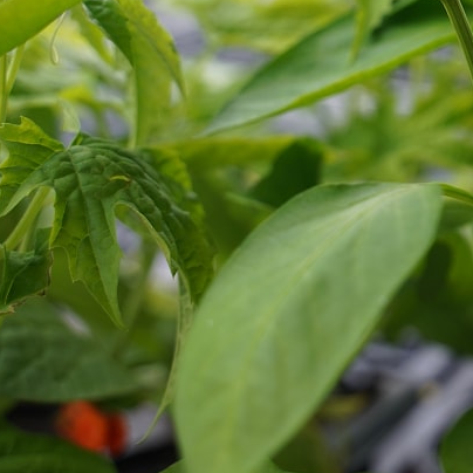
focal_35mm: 101
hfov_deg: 16.4
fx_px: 1561
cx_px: 597
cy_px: 33
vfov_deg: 16.9
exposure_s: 1/60
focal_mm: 40
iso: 250
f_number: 4
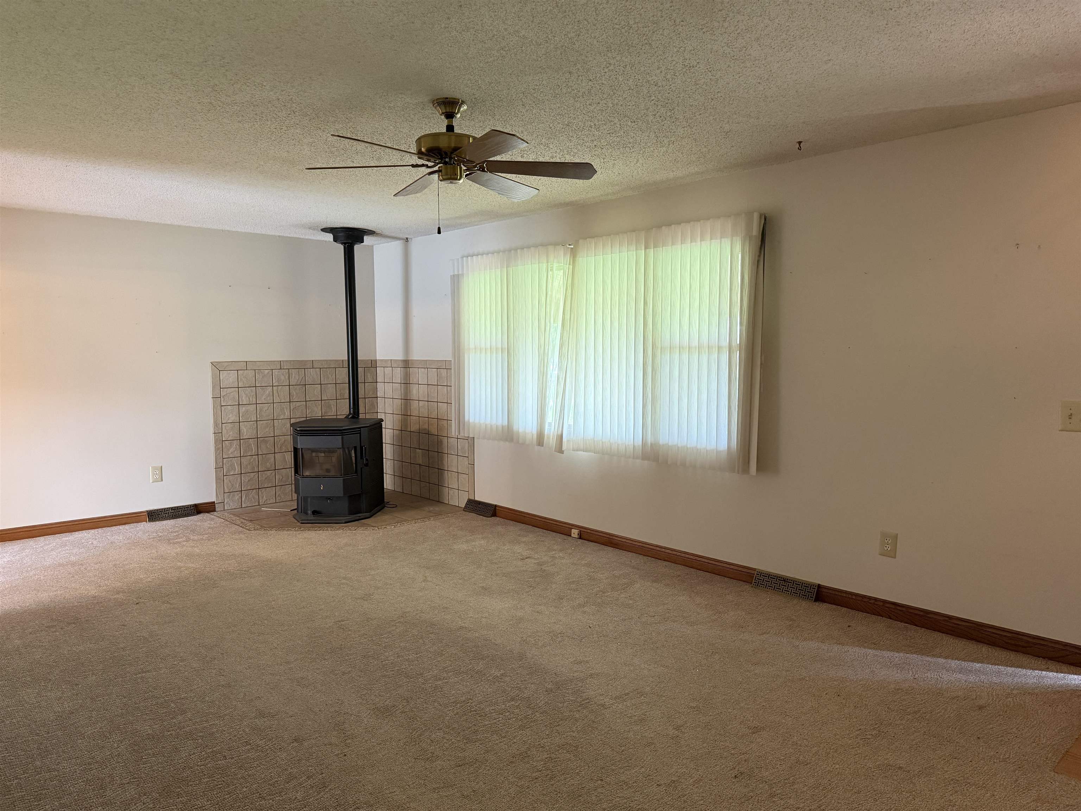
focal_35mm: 24
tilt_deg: -3.1
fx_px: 749
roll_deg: -0.1
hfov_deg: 71.6
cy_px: 406
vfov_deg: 56.8
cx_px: 540
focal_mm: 6.76
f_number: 1.78
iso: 400
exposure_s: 1/60
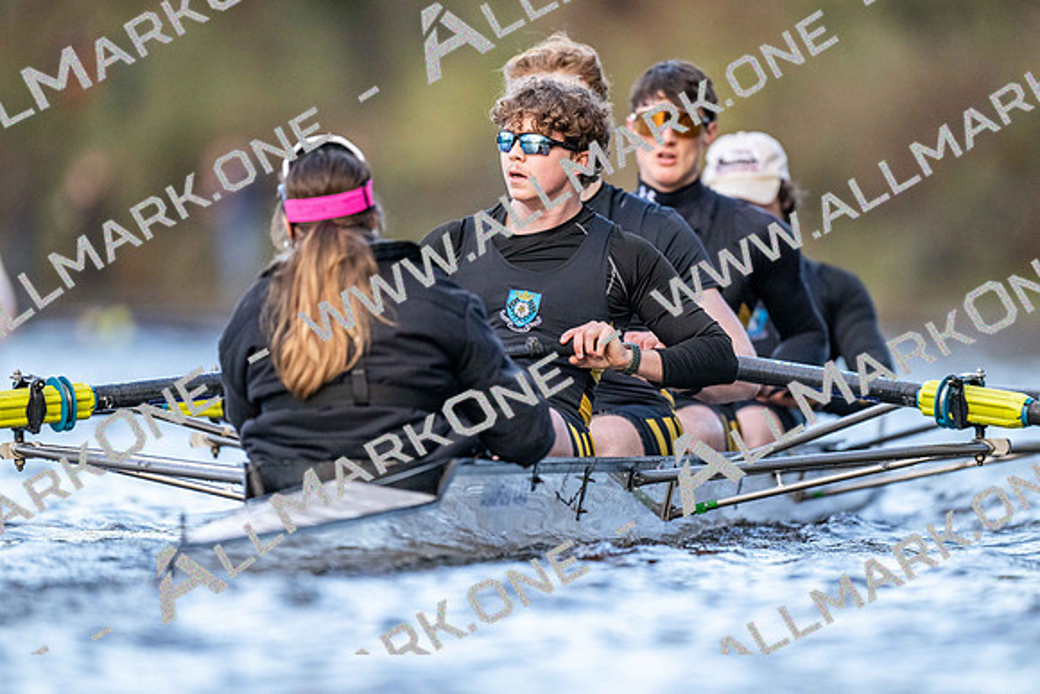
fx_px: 17337
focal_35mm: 600
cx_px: 520
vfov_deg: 2.3
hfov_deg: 3.4
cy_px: 347
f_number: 4
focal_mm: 600
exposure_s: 1/2500
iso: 3200
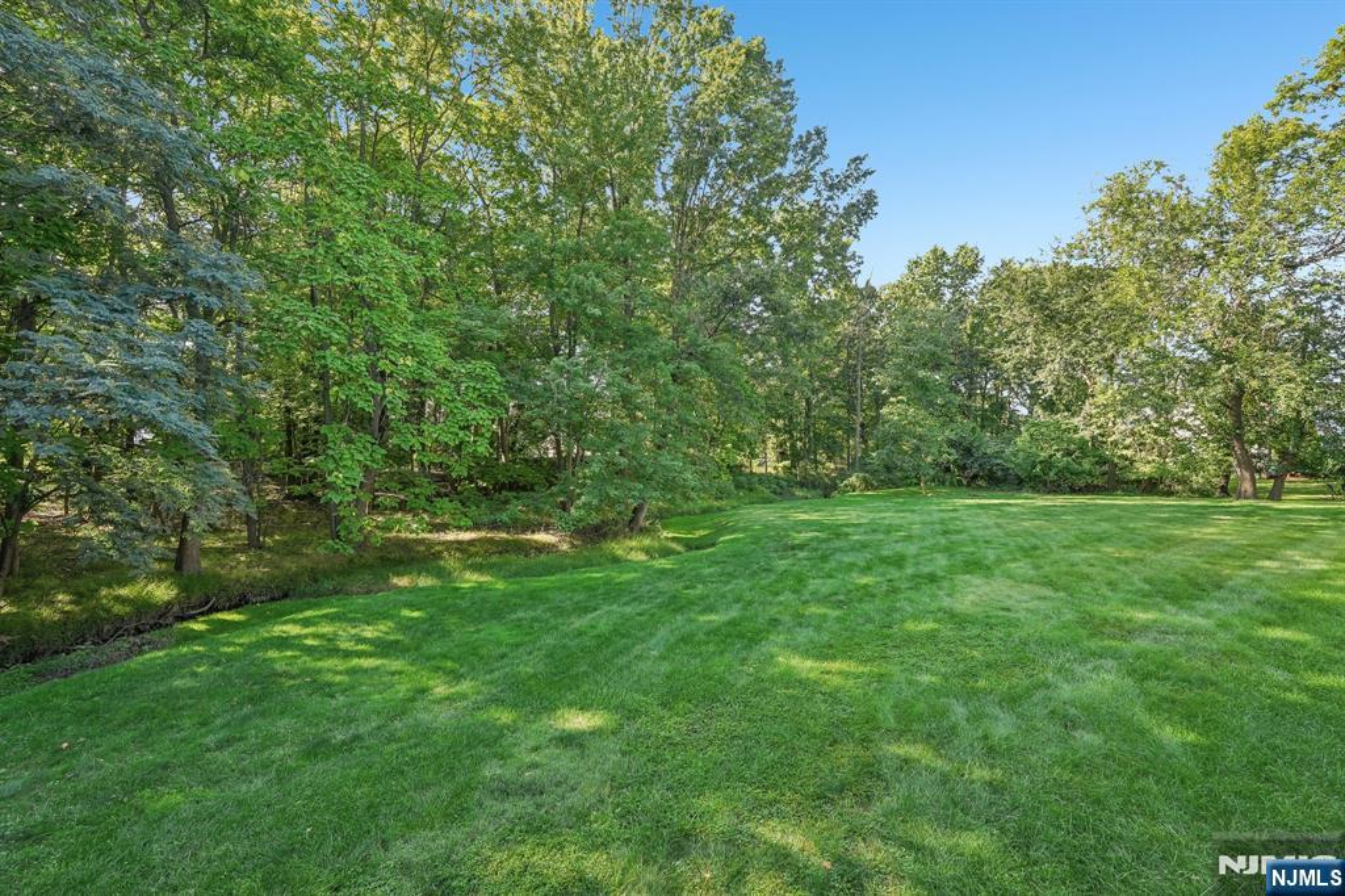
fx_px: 616
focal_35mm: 16
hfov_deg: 95.0
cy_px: 448
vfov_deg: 72.0
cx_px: 672
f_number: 8
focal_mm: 16.5
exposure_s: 1/30
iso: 250
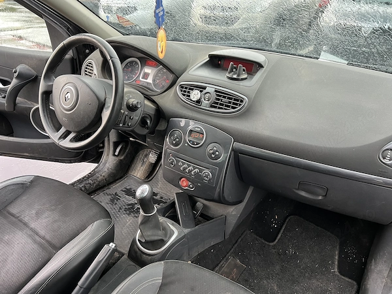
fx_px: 294
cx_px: 196
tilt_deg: -26.7
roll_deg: -2.6
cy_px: 147
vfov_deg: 53.1
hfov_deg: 67.3
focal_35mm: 26
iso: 125
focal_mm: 5.7
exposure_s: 1/83
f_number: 1.5
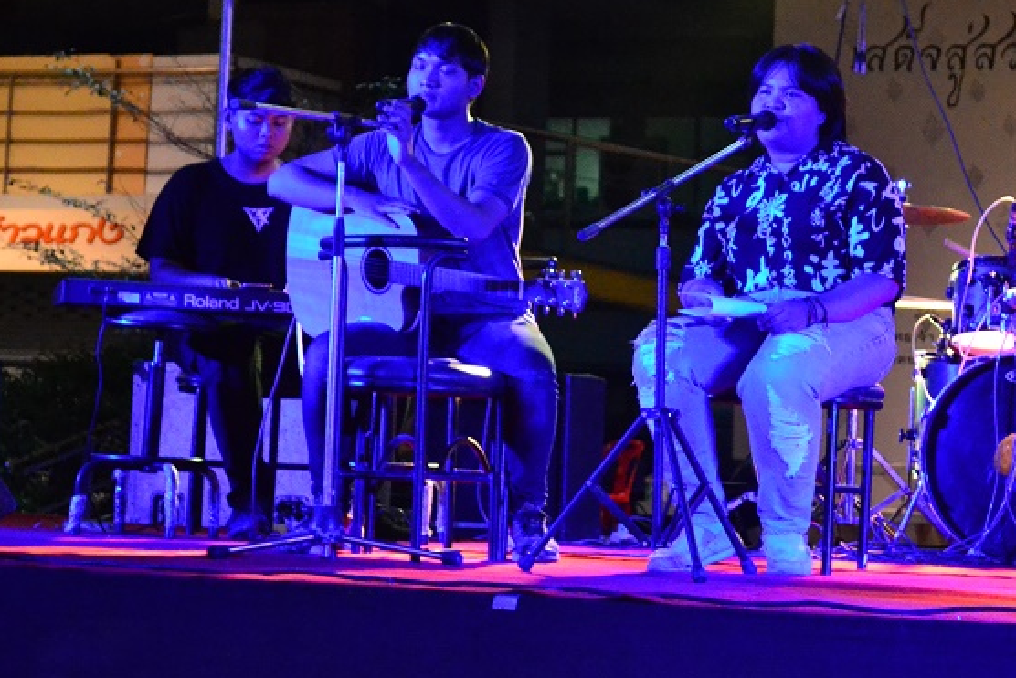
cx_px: 610
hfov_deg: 17.2
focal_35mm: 119
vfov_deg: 11.5
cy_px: 237
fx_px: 3351
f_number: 5.6
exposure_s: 1/60
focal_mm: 55
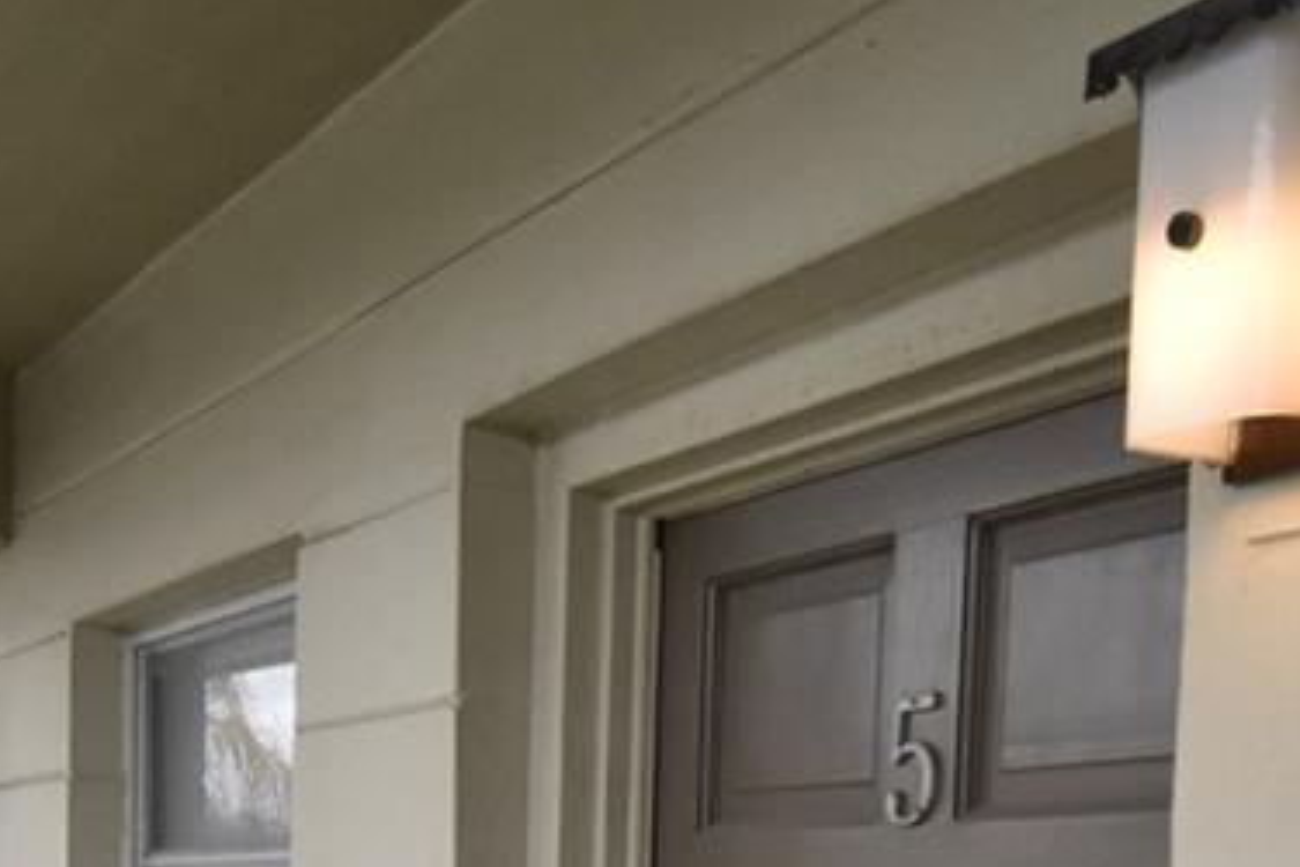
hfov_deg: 31.3
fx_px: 2311
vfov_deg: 19.5
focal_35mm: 64
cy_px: 1148
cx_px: 527
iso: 800
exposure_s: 1/3000
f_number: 3.5
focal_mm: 10
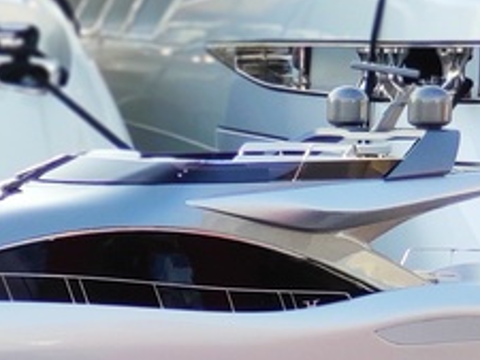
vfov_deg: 8.0
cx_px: -70
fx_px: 2567
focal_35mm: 185
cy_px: 354
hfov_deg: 10.5
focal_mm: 5.55
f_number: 2.4
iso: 100
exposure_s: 1/216
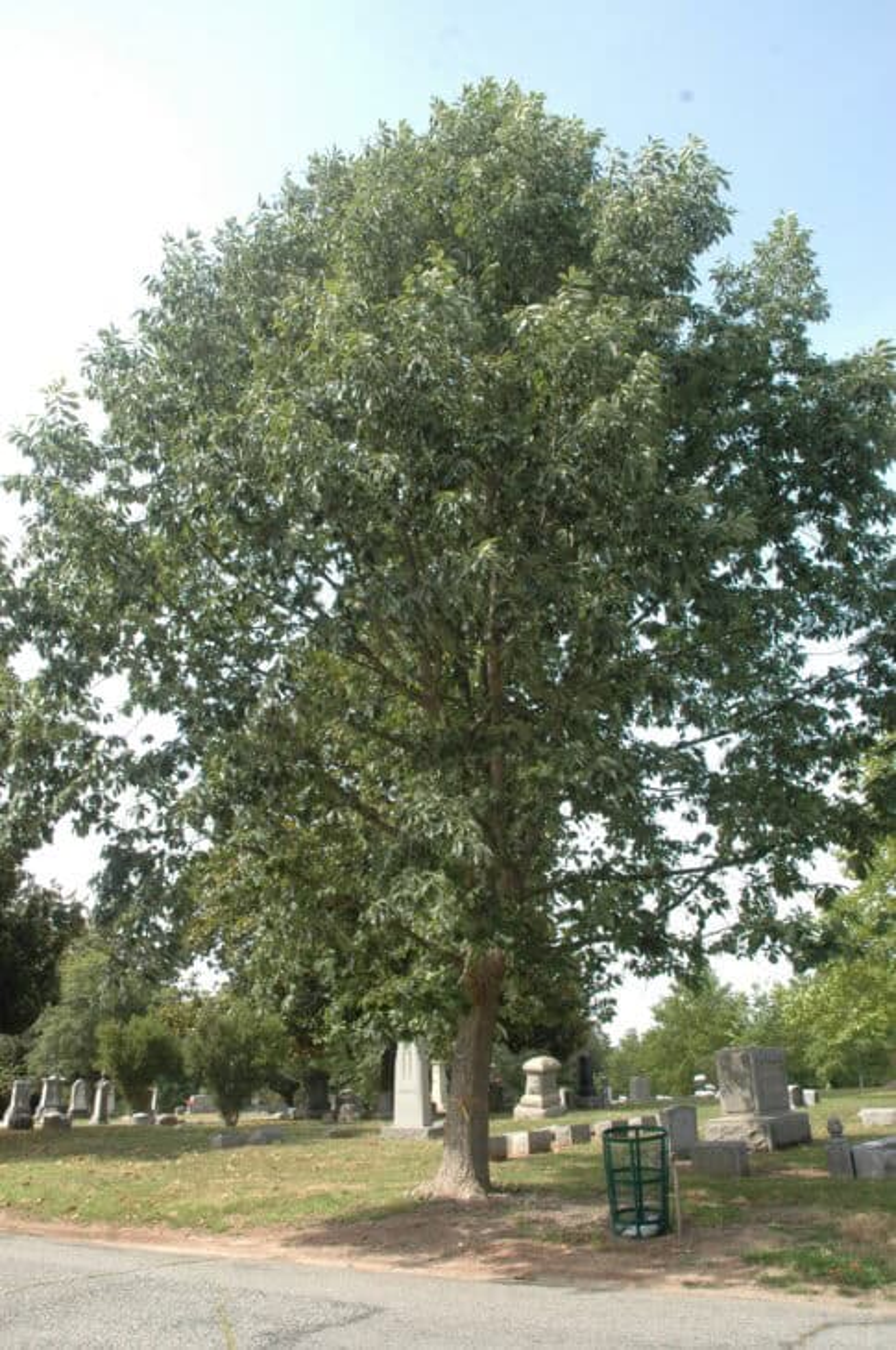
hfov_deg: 47.8
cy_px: 675
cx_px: 448
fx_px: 1010
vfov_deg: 67.4
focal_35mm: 27
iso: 200
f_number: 9
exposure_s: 1/125
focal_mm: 18
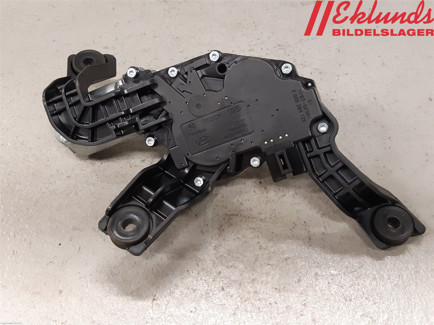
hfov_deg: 67.3
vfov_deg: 53.1
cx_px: 217
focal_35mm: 26
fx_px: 326
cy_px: 162
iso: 250
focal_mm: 3.93
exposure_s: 1/50
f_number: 1.7
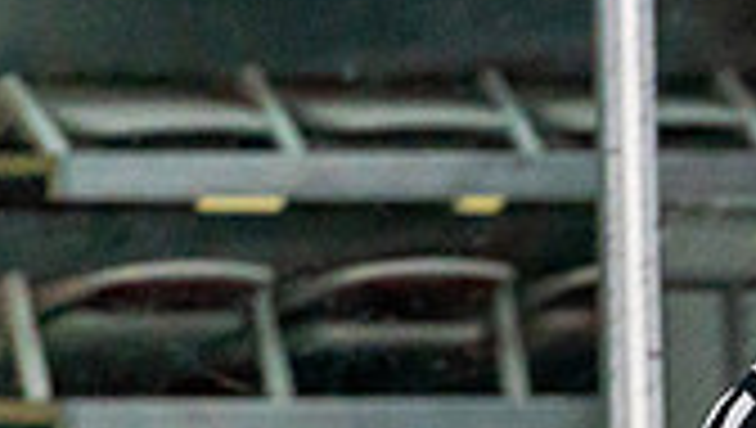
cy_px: 850
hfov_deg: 2.2
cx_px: 858
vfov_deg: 1.3
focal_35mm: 969
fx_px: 19449
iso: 3200
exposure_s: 1/1250
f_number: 2.8
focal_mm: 200
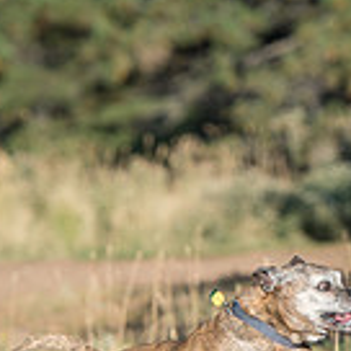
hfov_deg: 3.0
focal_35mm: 578
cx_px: 297
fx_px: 6631
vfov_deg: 3.0
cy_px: 357
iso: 200
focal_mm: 160
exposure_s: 1/1600
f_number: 4
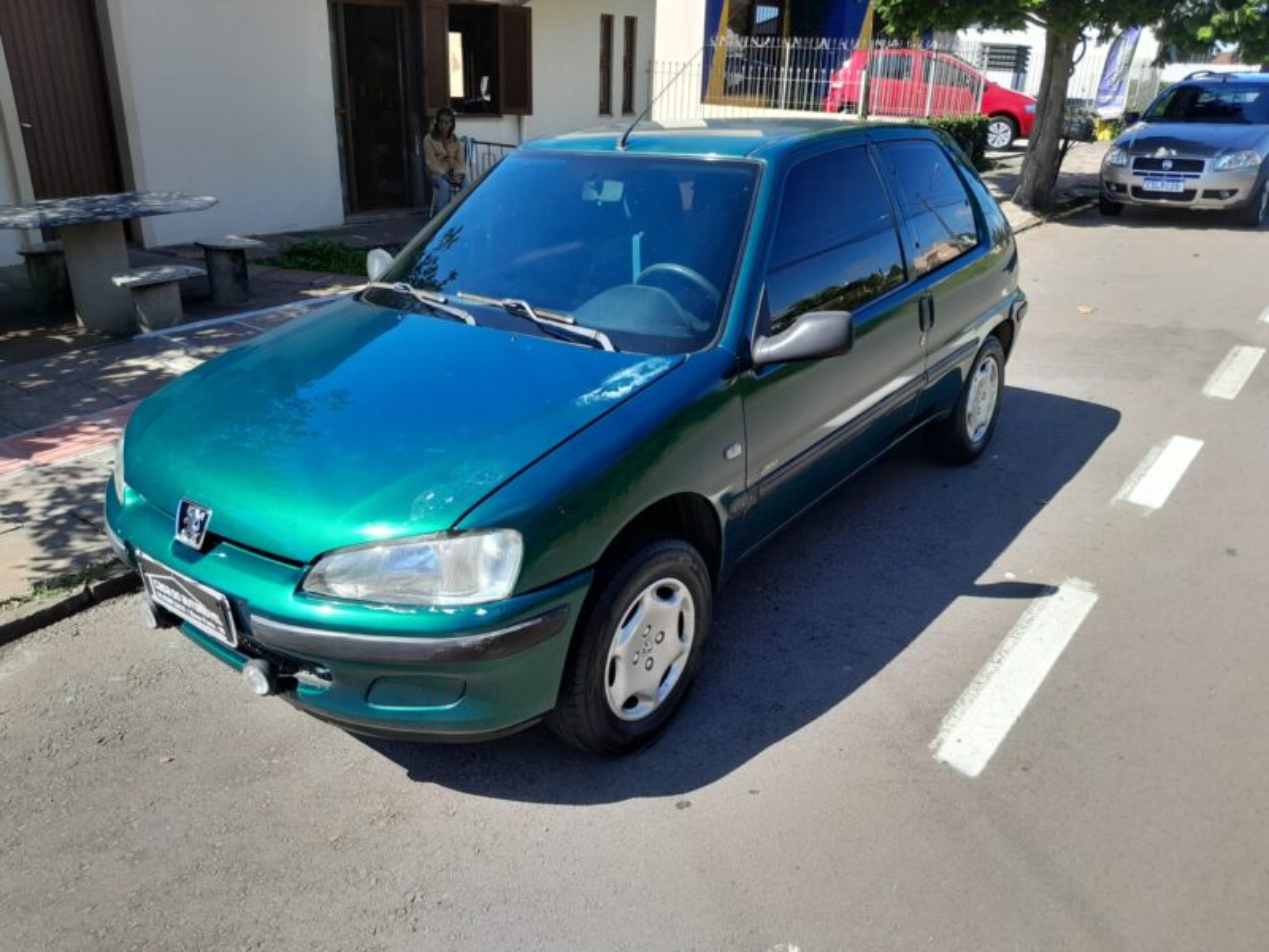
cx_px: 634
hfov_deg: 67.3
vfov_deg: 53.1
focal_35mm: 26
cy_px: 476
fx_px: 953
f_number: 1.8
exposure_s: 1/205
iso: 40
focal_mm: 3.98
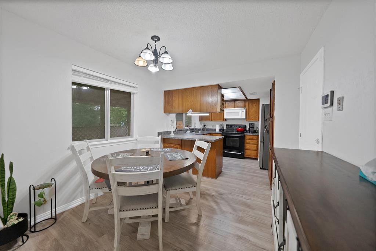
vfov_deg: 90.1
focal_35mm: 12
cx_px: 188
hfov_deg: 112.6
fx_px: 125
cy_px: 126
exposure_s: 1/800
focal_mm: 12
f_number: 2.8
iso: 12800
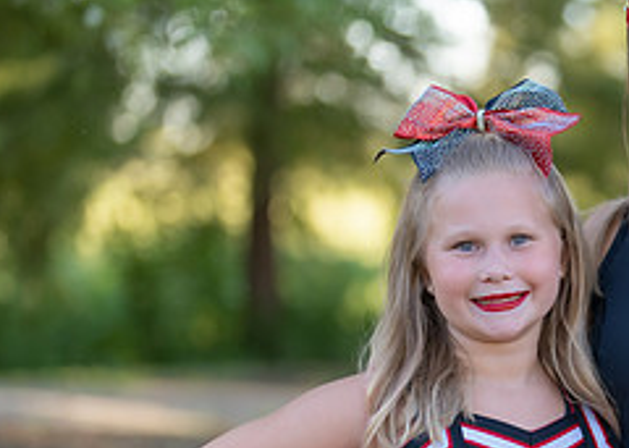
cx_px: 652
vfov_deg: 10.5
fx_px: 2427
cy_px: 378
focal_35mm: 136
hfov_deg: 14.5
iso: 100
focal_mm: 50
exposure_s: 1/1250
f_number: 1.2
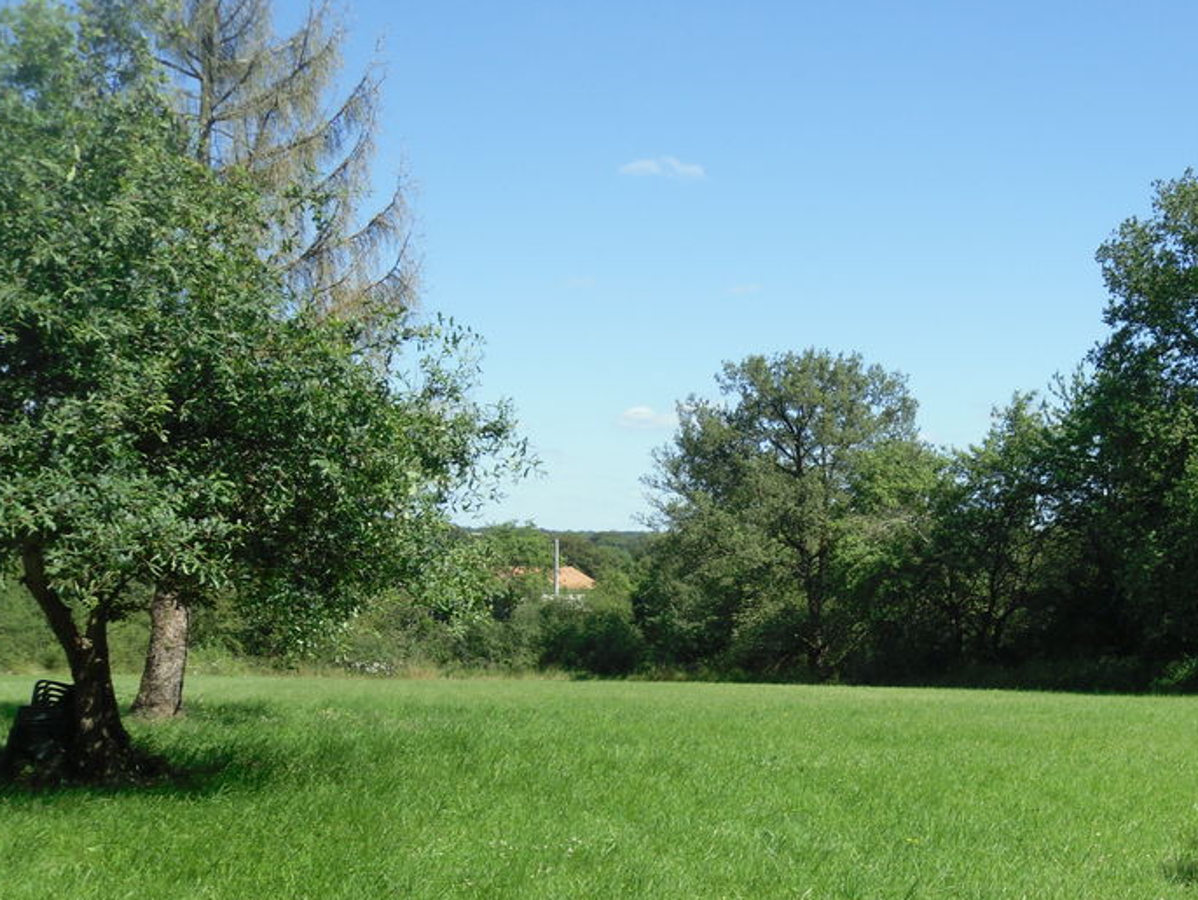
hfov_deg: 36.8
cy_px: 608
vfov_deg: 28.4
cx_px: 854
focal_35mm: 51
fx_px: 1766
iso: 80
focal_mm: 6.3
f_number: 8.2
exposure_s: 1/122
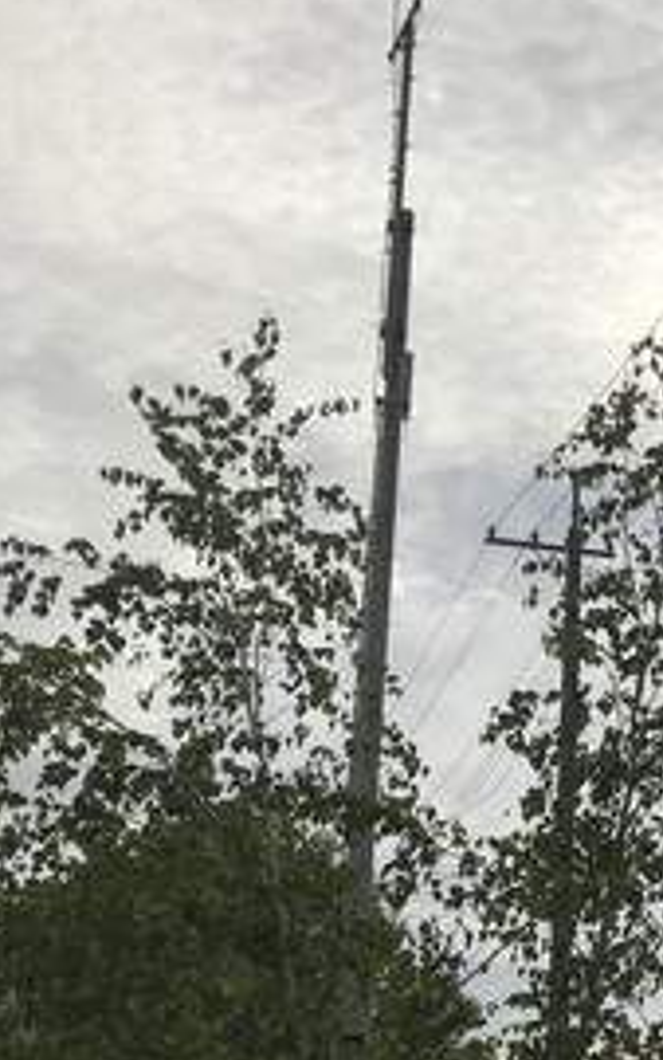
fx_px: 1906
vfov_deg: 30.8
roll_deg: +1.0
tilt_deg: +13.0
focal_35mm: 66
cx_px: 1153
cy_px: 730
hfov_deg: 16.8
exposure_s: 1/8000
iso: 20
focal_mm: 3.99
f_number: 1.8
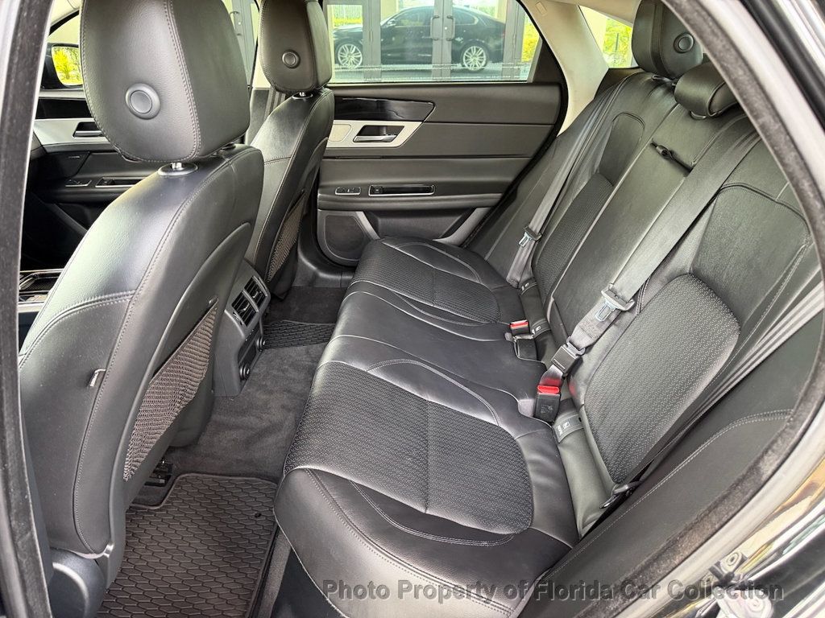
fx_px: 572
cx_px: 412
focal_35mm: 24
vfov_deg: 56.8
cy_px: 309
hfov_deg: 71.6
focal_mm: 6.76
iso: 400
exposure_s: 1/60
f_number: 1.78
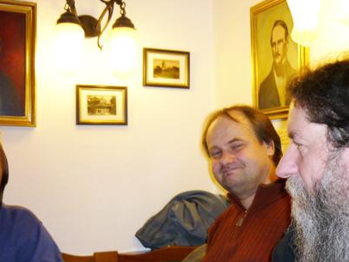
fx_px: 525
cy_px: 177
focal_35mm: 52
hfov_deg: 36.8
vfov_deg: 27.9
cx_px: 194
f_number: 2.8
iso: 100
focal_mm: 5.5
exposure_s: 1/30
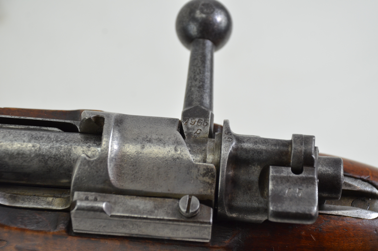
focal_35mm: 120
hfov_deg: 17.1
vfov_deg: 11.4
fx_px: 1257
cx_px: 189
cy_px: 126
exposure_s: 1/160
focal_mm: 80
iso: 800
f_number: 5.6
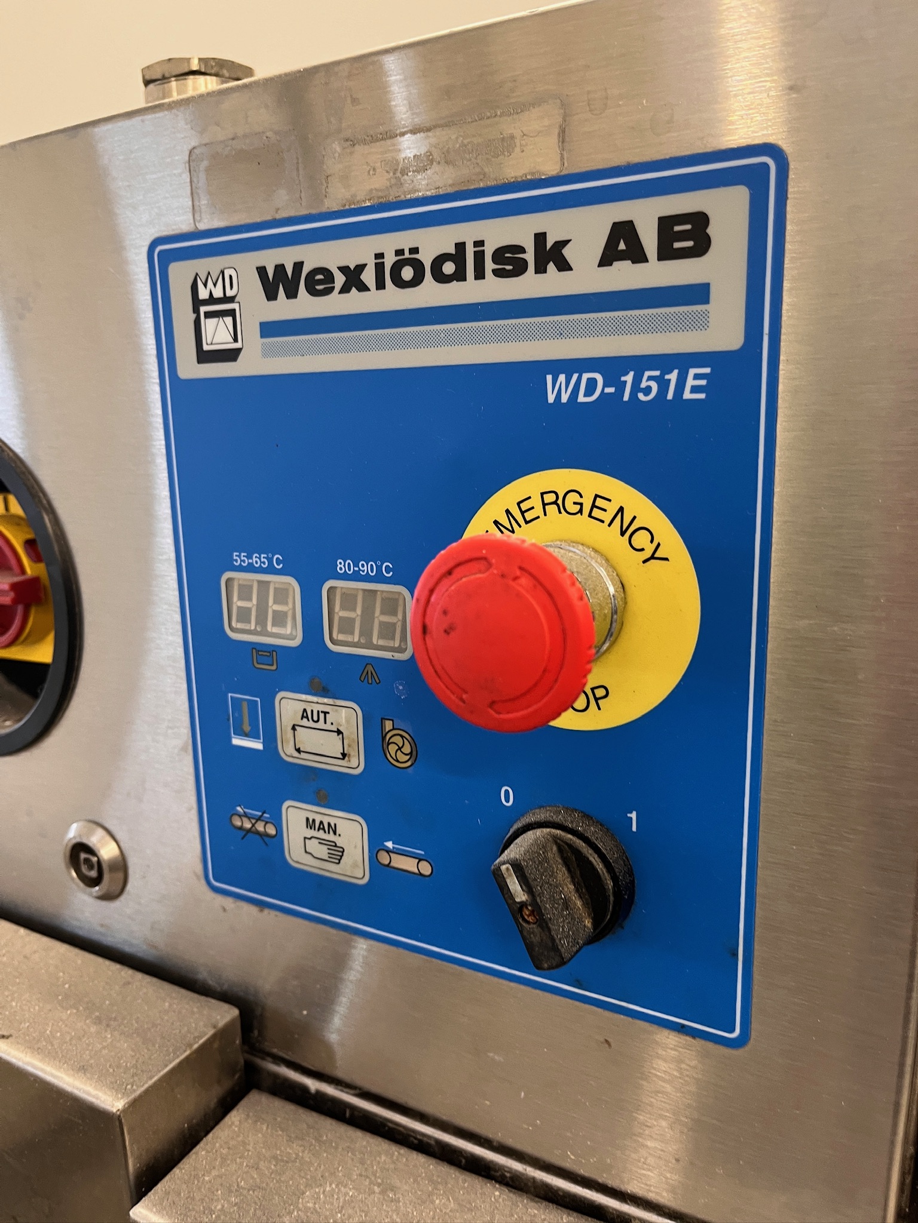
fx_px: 919
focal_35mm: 26
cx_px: 459
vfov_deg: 67.3
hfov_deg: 53.1
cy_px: 612
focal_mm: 5.1
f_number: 1.6
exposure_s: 1/50
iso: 160
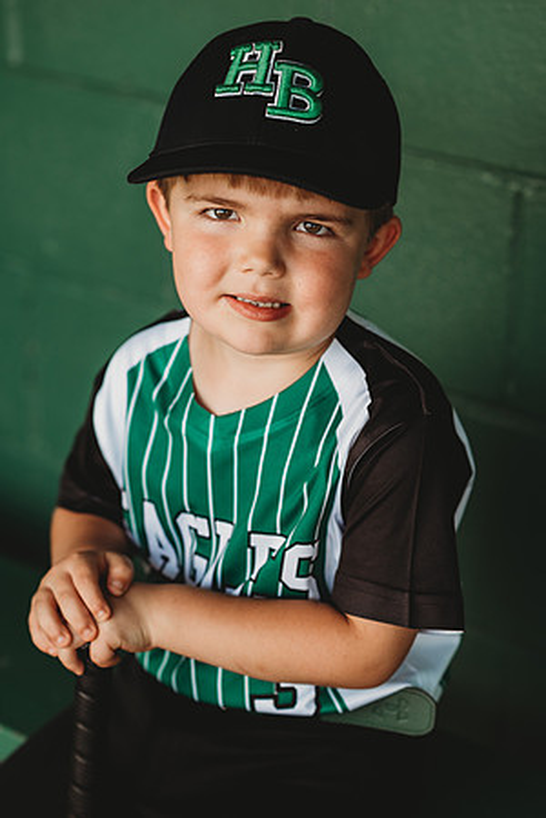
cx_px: 273
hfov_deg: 16.1
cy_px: 409
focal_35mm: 85
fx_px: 1934
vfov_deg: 23.9
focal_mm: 85
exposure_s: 1/250
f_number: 2.8
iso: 320
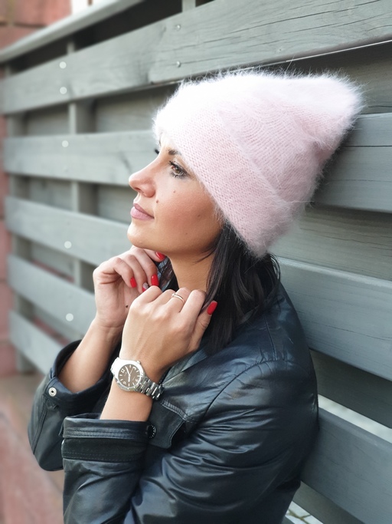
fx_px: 785
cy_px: 262
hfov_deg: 28.0
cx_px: 196
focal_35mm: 52
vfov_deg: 36.8
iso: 160
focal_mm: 6
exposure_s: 1/33
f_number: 2.4
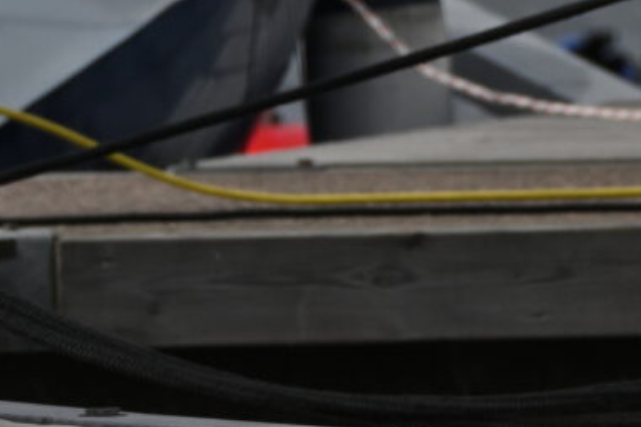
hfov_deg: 0.7
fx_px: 55936
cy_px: -344
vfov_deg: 0.4
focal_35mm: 3143
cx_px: -1003
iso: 100
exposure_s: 1/800
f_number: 6
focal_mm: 470
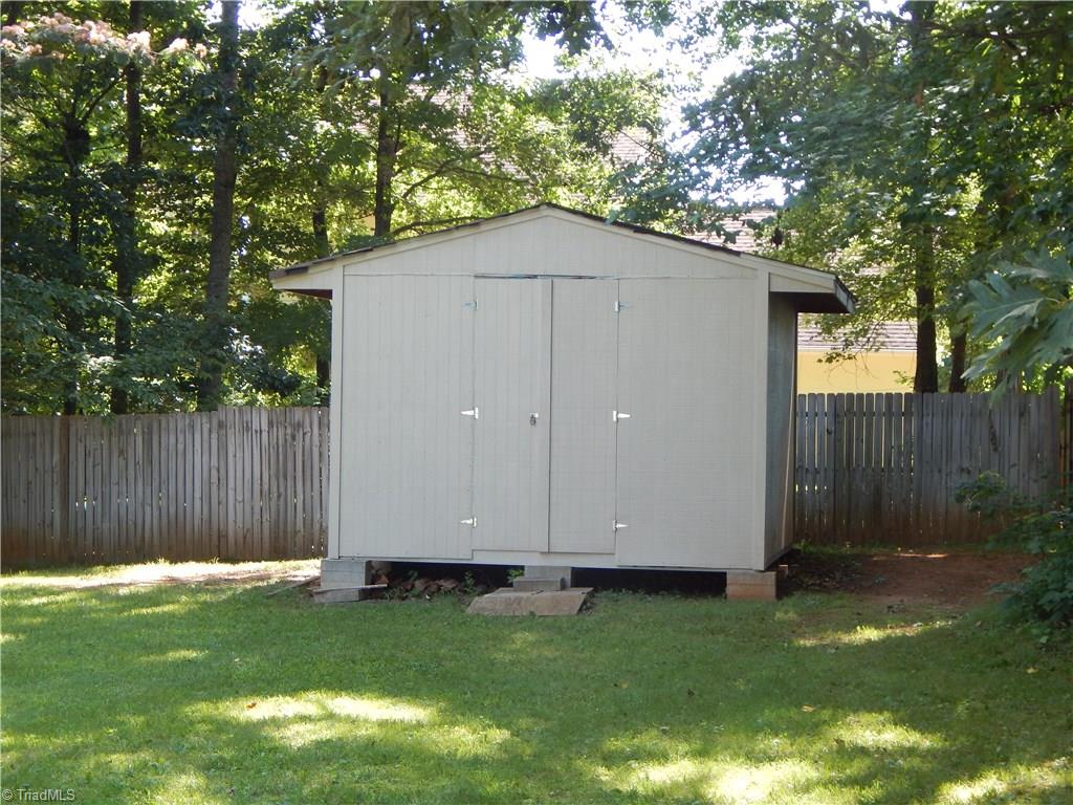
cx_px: 536
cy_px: 402
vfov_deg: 19.6
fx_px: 2325
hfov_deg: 26.0
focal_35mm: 75
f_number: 4.2
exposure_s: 1/80
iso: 125
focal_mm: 13.5
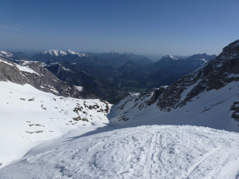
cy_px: 90
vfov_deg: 56.8
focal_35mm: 24
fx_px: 166
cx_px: 120
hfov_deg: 71.6
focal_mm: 4.3
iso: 100
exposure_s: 1/800
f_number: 5.6
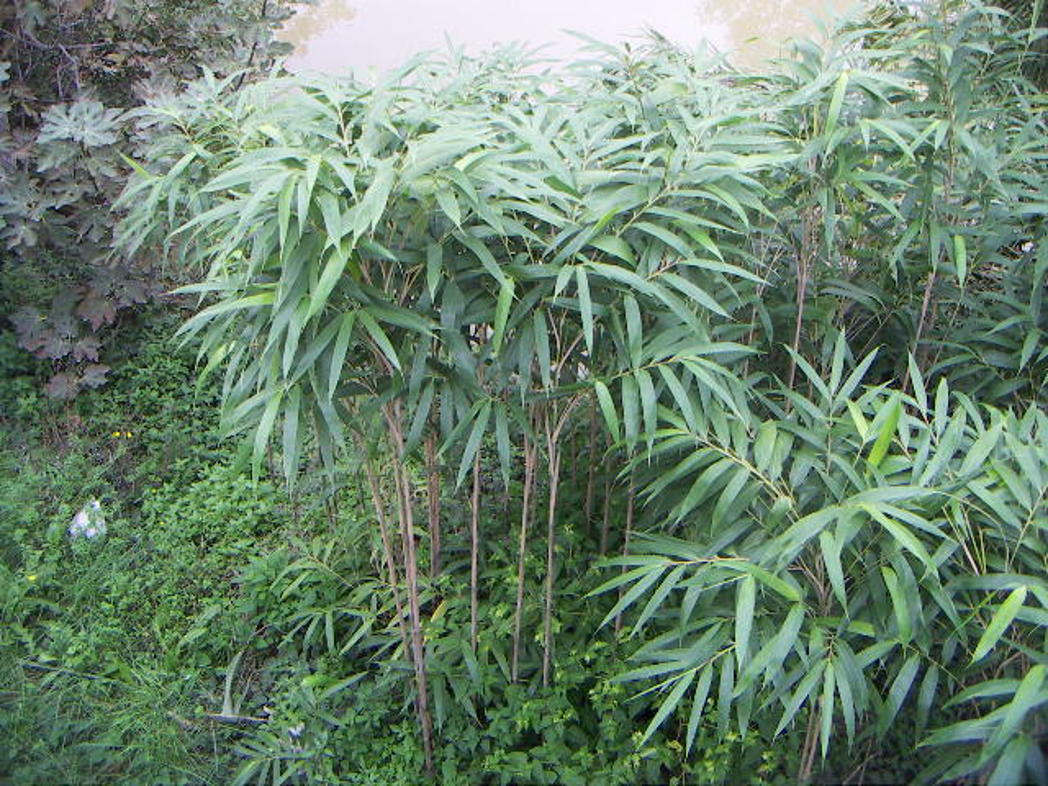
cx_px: 524
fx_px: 1090
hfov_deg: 51.4
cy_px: 393
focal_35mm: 36
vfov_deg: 39.7
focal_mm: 4.7
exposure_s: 1/50
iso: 50
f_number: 2.8
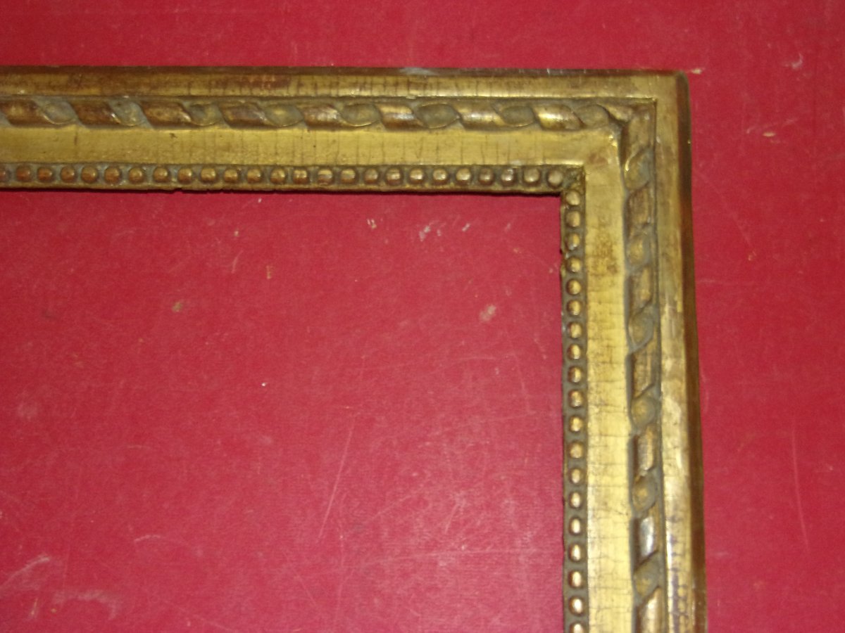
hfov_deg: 43.9
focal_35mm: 43
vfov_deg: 33.6
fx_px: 1050
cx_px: 422
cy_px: 316
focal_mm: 7.8
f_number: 4.1
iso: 200
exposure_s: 1/34
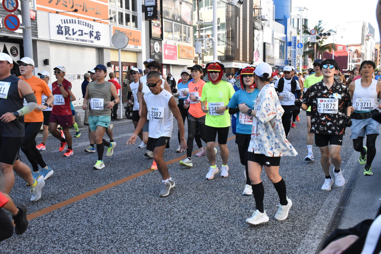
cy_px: 127
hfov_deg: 47.9
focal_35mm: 40
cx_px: 190
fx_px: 429
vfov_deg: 33.0
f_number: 11
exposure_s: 1/500
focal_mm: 27
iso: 2500
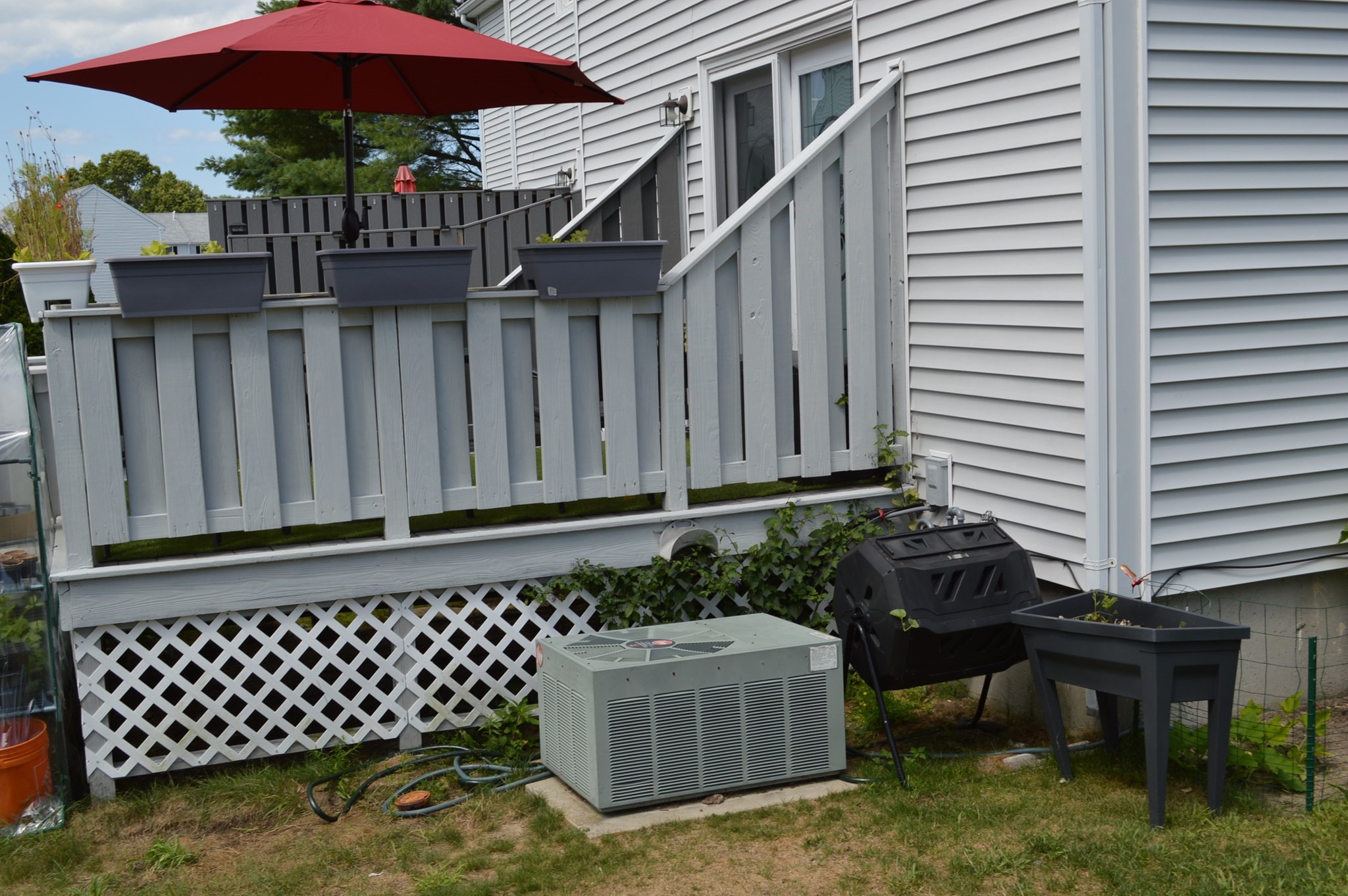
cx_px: 674
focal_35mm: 39
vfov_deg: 34.2
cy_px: 448
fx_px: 1459
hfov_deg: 49.6
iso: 100
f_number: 7.1
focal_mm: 26
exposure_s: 1/200
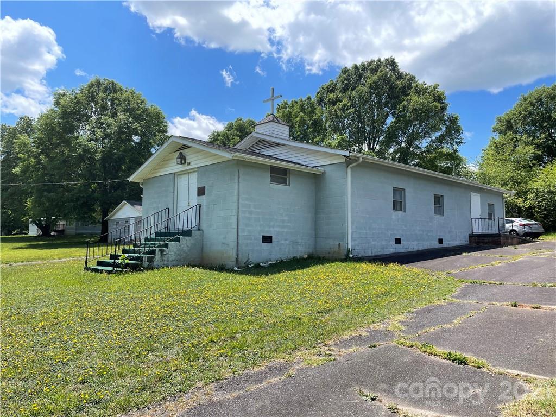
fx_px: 418
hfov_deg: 67.3
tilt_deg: +8.1
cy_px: 208
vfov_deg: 53.1
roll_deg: -0.5
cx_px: 278
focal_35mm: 26
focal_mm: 4.2
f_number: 1.6
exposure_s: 1/2257
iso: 32
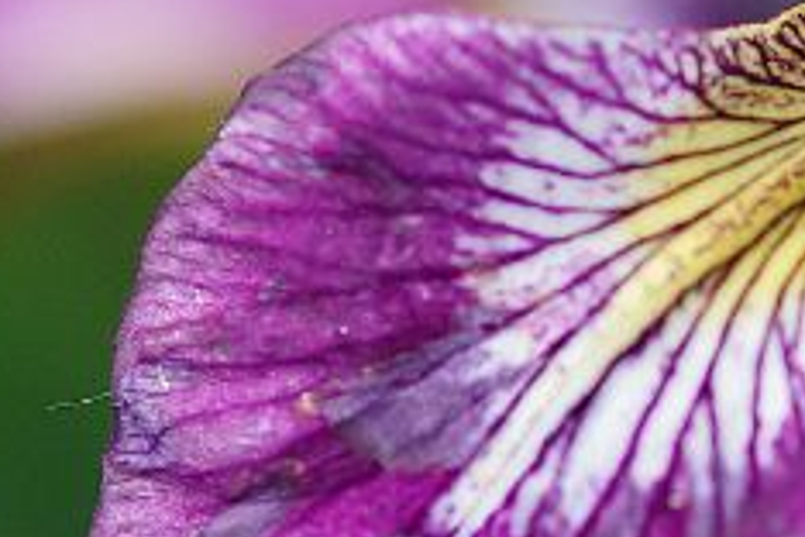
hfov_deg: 2.7
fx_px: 17194
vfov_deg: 1.8
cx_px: 1304
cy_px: 179
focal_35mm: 769
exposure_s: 1/160
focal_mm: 100
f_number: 4
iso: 100
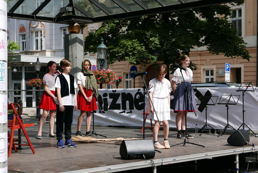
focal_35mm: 75
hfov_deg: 27.0
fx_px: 538
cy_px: 86
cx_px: 129
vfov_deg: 18.2
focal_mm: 34
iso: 200
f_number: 5.6
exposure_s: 1/640
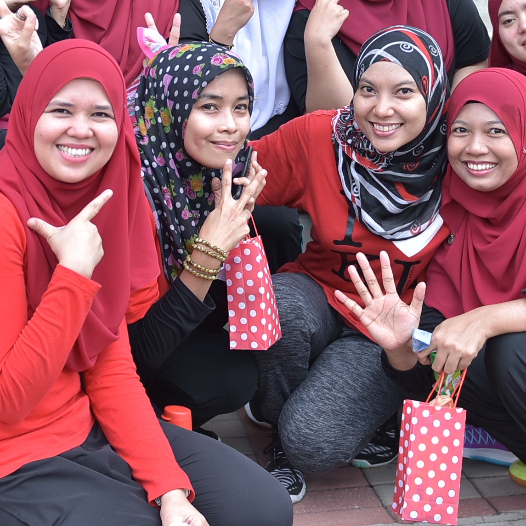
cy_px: 108
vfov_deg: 21.4
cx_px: 212
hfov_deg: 21.6
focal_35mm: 80
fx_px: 1375
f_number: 2.8
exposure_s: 1/200
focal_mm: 24
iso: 100
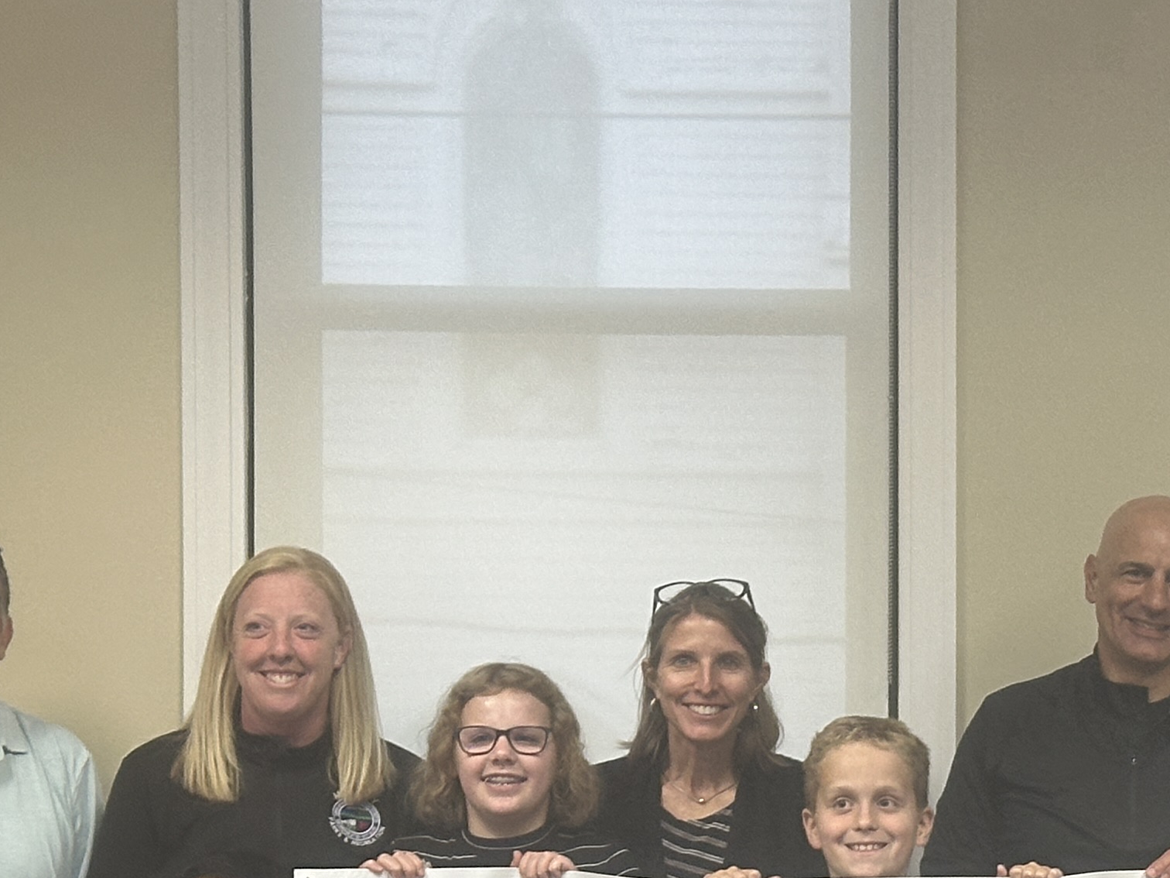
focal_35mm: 128
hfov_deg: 15.0
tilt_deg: -1.6
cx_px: 1306
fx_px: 4326
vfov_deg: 11.5
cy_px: 780
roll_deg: -0.7
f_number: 1.78
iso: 160
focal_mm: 6.86
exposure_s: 1/60
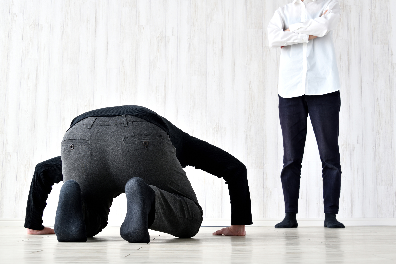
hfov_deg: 38.2
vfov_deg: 26.0
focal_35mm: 52
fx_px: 572
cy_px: 132
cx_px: 198
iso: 640
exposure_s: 1/50
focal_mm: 52
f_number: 10
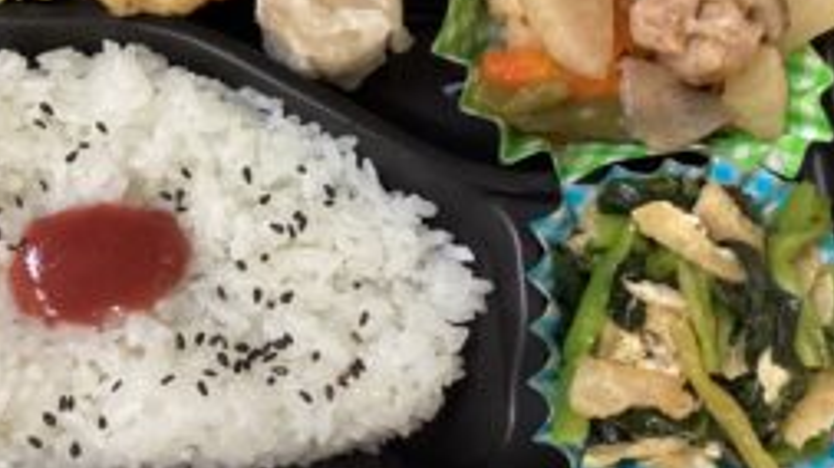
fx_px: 1105
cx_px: 262
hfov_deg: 40.7
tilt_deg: -74.5
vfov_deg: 23.8
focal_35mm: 50
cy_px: 147
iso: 250
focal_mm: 3.3
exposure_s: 1/60
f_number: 2.4
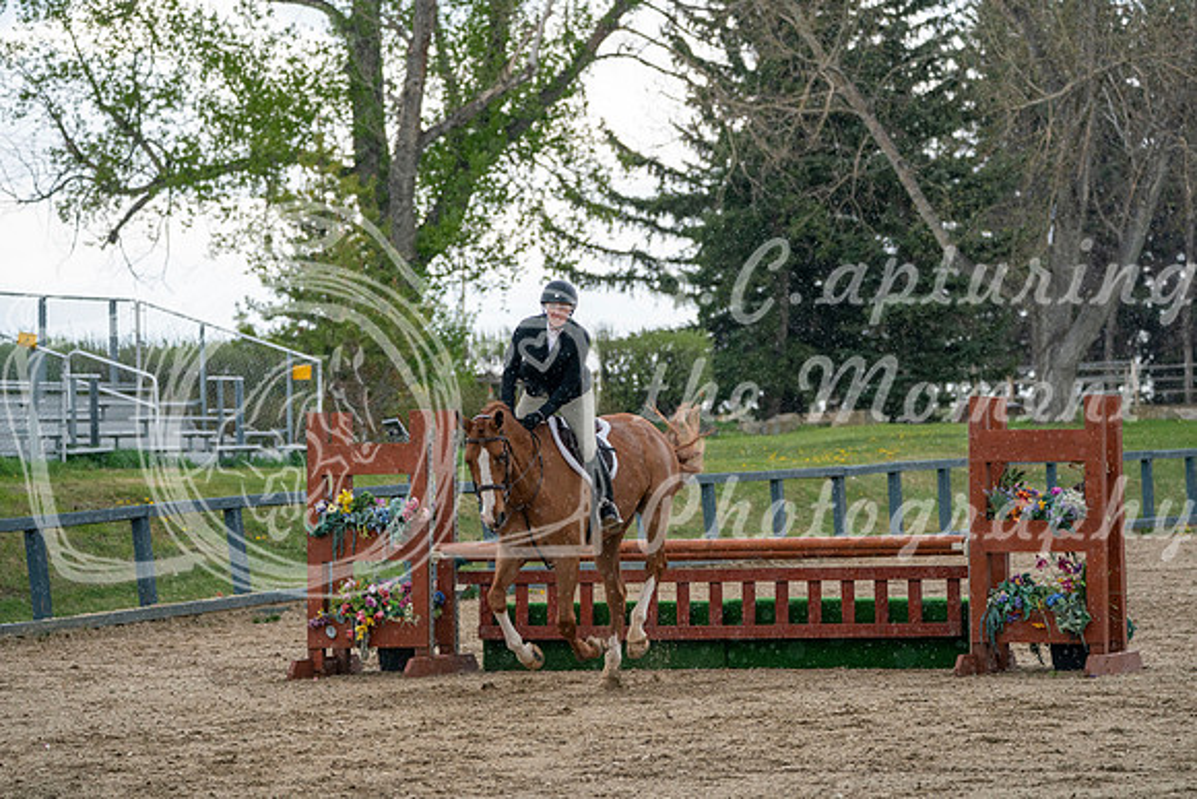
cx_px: 598
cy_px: 400
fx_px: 5953
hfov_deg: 11.5
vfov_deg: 7.7
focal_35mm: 179
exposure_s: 1/1250
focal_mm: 179
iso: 1600
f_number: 5.6
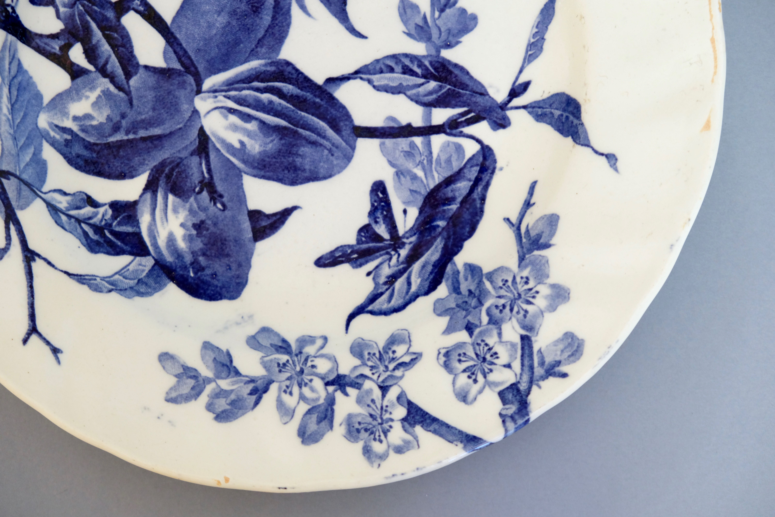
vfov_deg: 16.5
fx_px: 1787
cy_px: 258
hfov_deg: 24.5
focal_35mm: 83
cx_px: 388
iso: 1250
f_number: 4
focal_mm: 55
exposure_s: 1/30
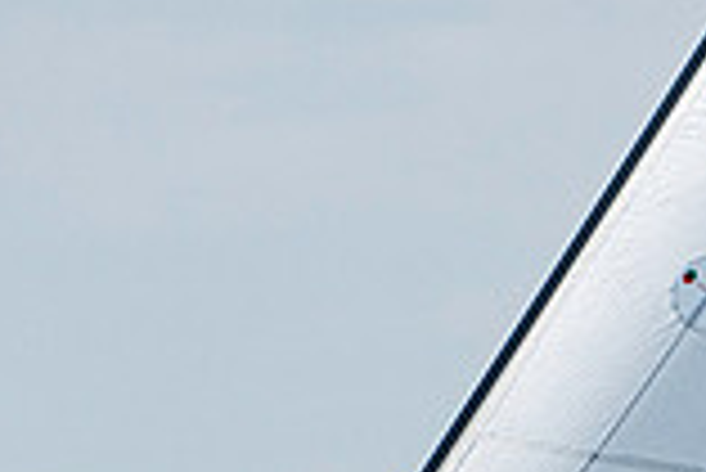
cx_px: 499
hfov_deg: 1.2
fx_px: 33703
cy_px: 865
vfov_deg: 0.8
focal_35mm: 1717
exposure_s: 1/3200
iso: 400
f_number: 5.6
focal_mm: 310
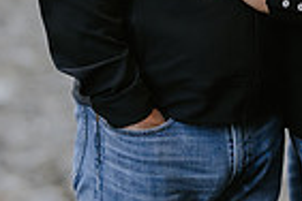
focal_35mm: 398
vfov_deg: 3.4
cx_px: 167
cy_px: -188
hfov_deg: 5.2
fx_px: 3339
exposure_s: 1/1000
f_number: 1.8
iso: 500
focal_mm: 85
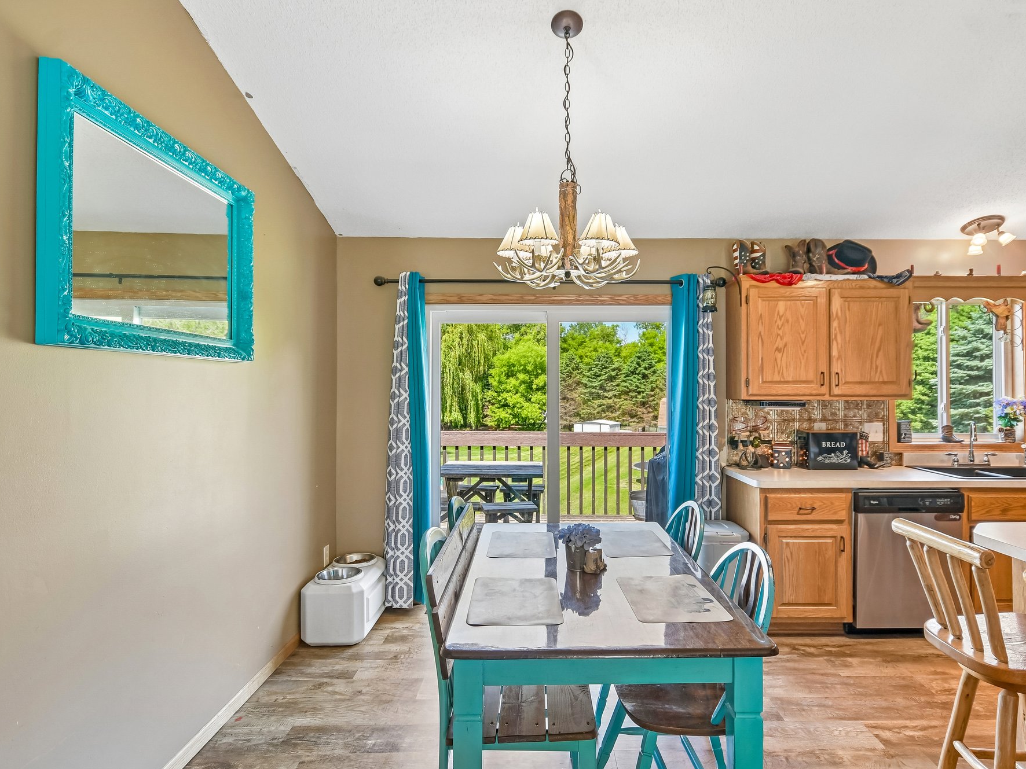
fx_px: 593
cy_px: 386
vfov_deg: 66.0
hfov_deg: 81.6
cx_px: 547
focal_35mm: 20
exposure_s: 1/125
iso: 400
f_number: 6.3
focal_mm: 12
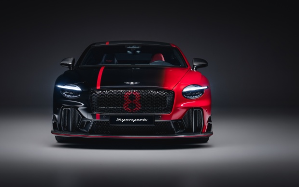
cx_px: 130
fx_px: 603
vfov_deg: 17.6
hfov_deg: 27.8
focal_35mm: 74
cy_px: 85
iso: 200
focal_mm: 60
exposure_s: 1/4
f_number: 7.1
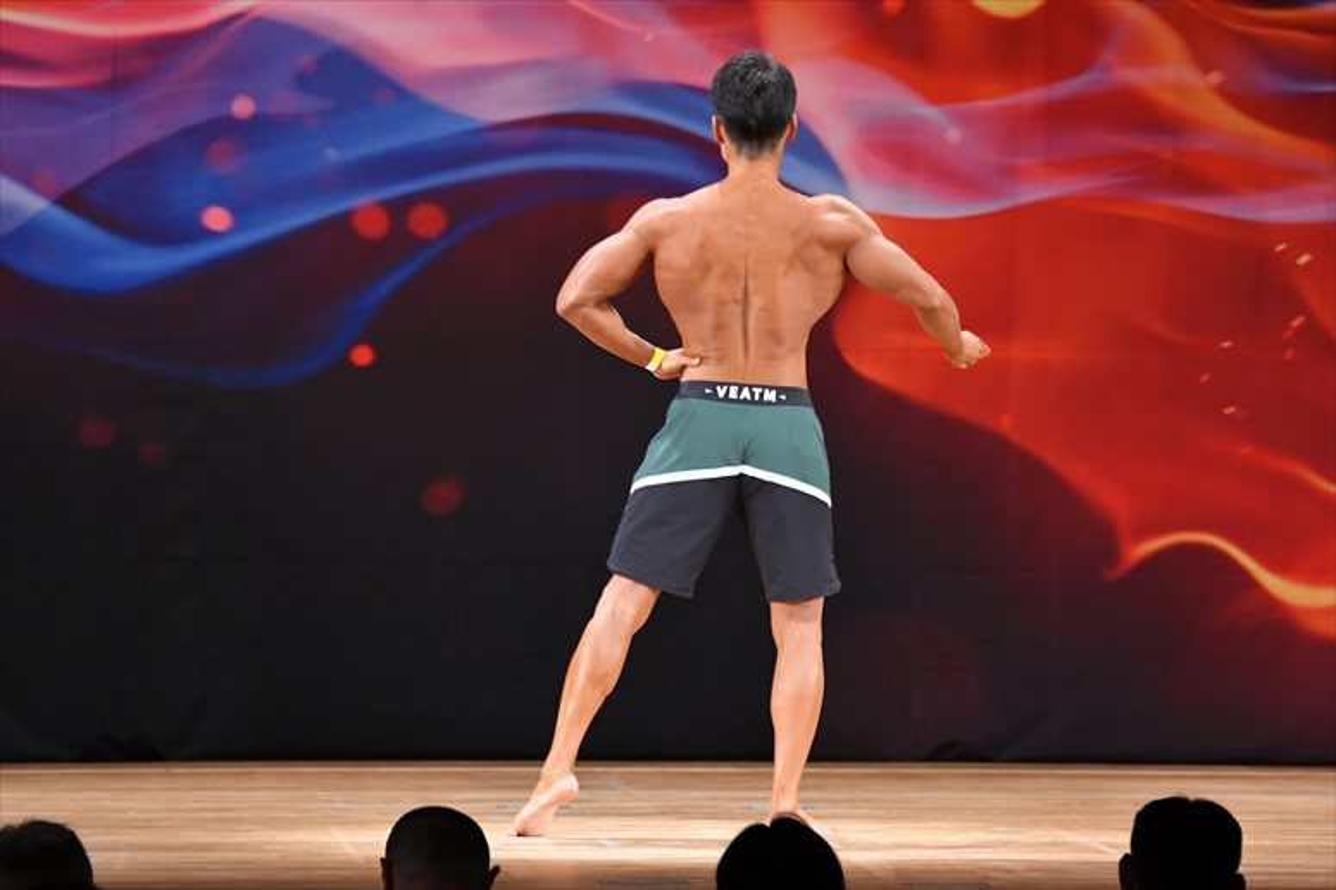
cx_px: 668
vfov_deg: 5.7
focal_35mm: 240
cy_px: 445
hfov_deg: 8.6
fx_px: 8902
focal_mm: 160
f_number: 5.6
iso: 3200
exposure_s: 1/400
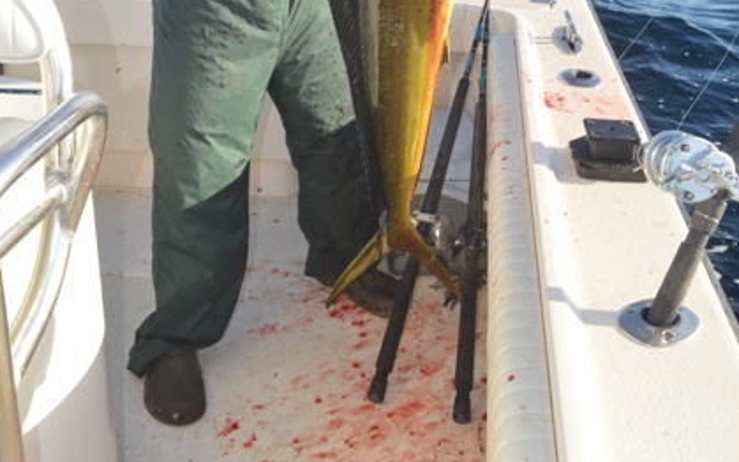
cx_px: 365
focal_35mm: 42
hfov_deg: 47.2
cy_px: -53
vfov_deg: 27.8
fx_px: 846
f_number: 10
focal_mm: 18
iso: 400
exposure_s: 1/200
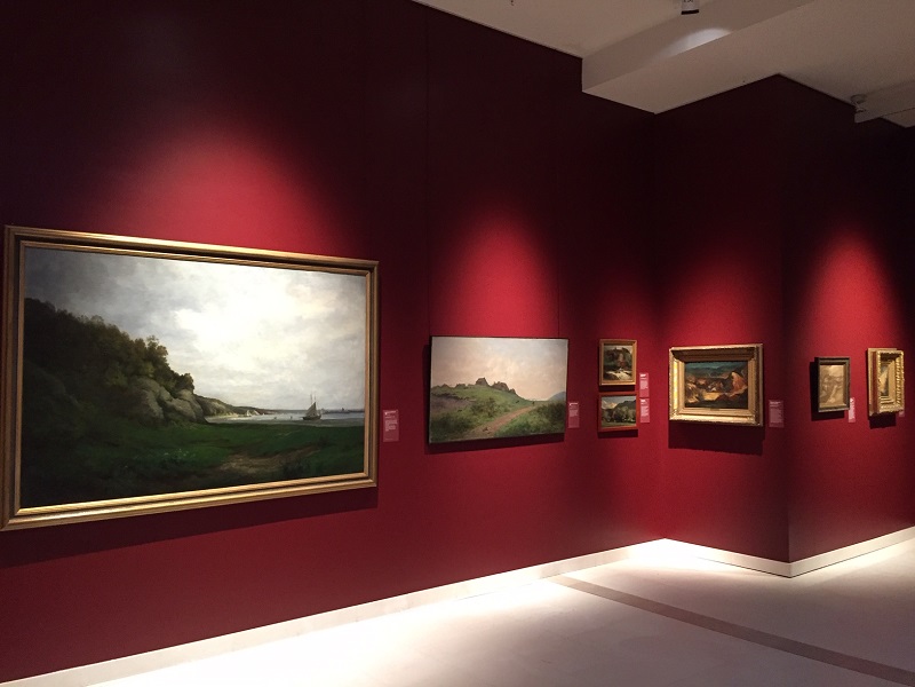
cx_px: 458
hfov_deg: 61.7
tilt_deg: +2.0
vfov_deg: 48.2
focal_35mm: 29
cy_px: 344
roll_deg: +0.1
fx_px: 767
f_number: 2.2
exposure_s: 1/33
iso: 250
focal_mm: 4.15
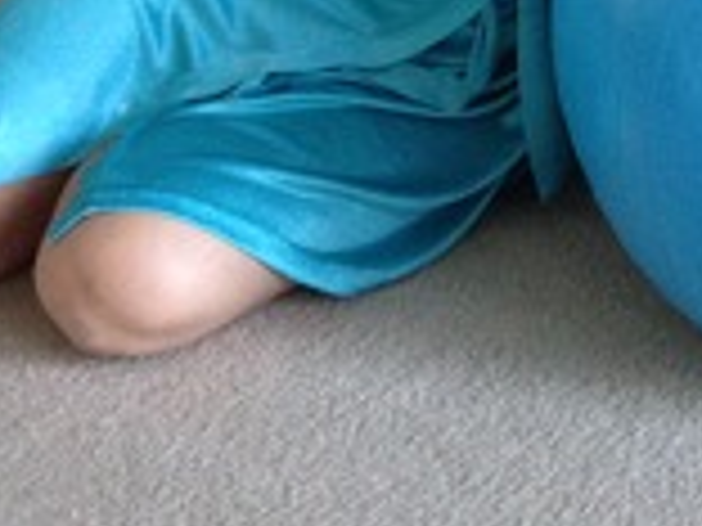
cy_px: -396
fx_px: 2576
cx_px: 720
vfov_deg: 11.0
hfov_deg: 15.2
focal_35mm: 127
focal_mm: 4.12
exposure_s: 1/20
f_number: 2.4
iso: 200
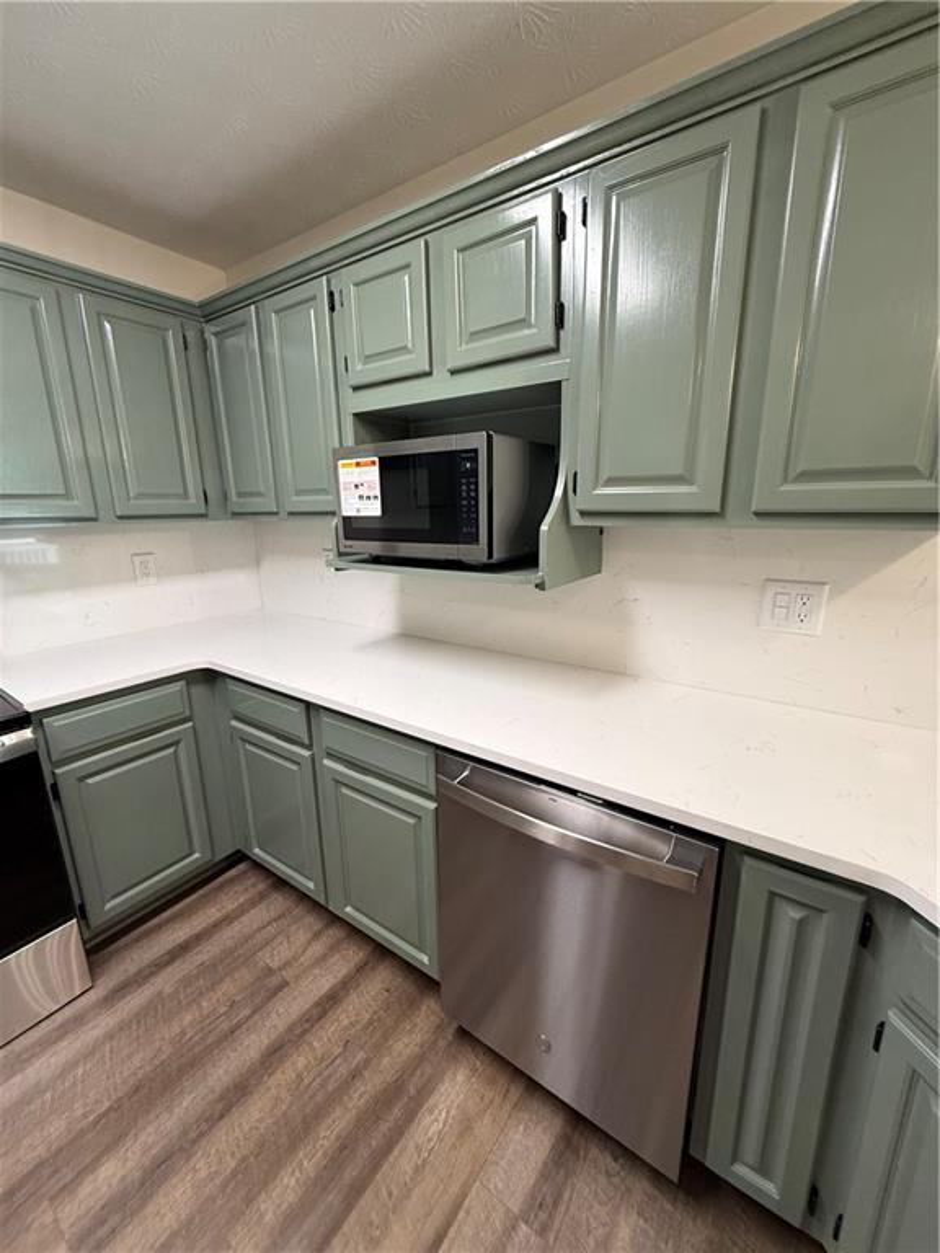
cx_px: 470
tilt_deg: -12.4
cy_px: 626
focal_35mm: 14
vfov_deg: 102.1
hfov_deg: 85.7
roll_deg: +1.5
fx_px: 507
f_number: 2.2
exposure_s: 1/60
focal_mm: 2.22
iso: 200
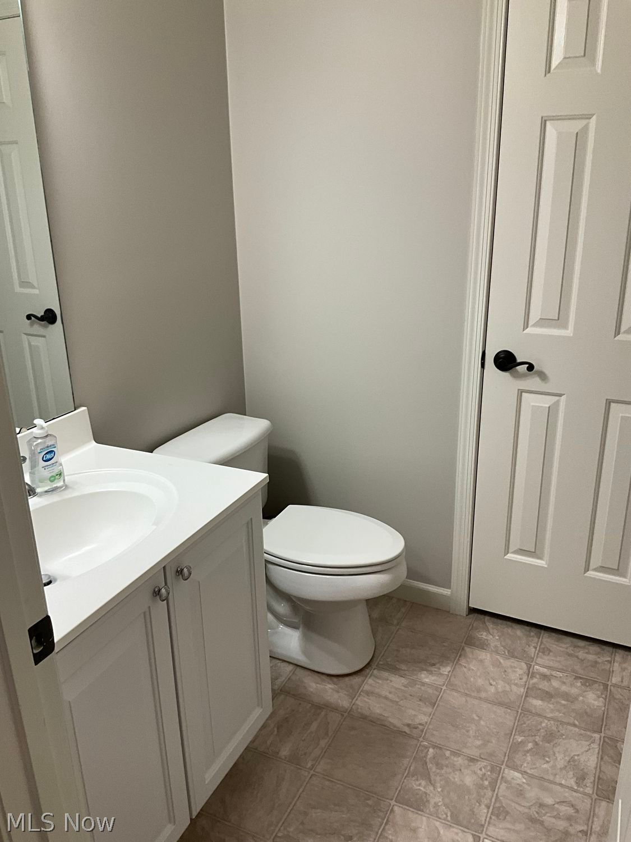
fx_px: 705
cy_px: 421
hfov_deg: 48.2
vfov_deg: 61.7
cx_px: 316
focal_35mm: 29
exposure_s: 1/60
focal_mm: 3
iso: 50
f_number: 1.8
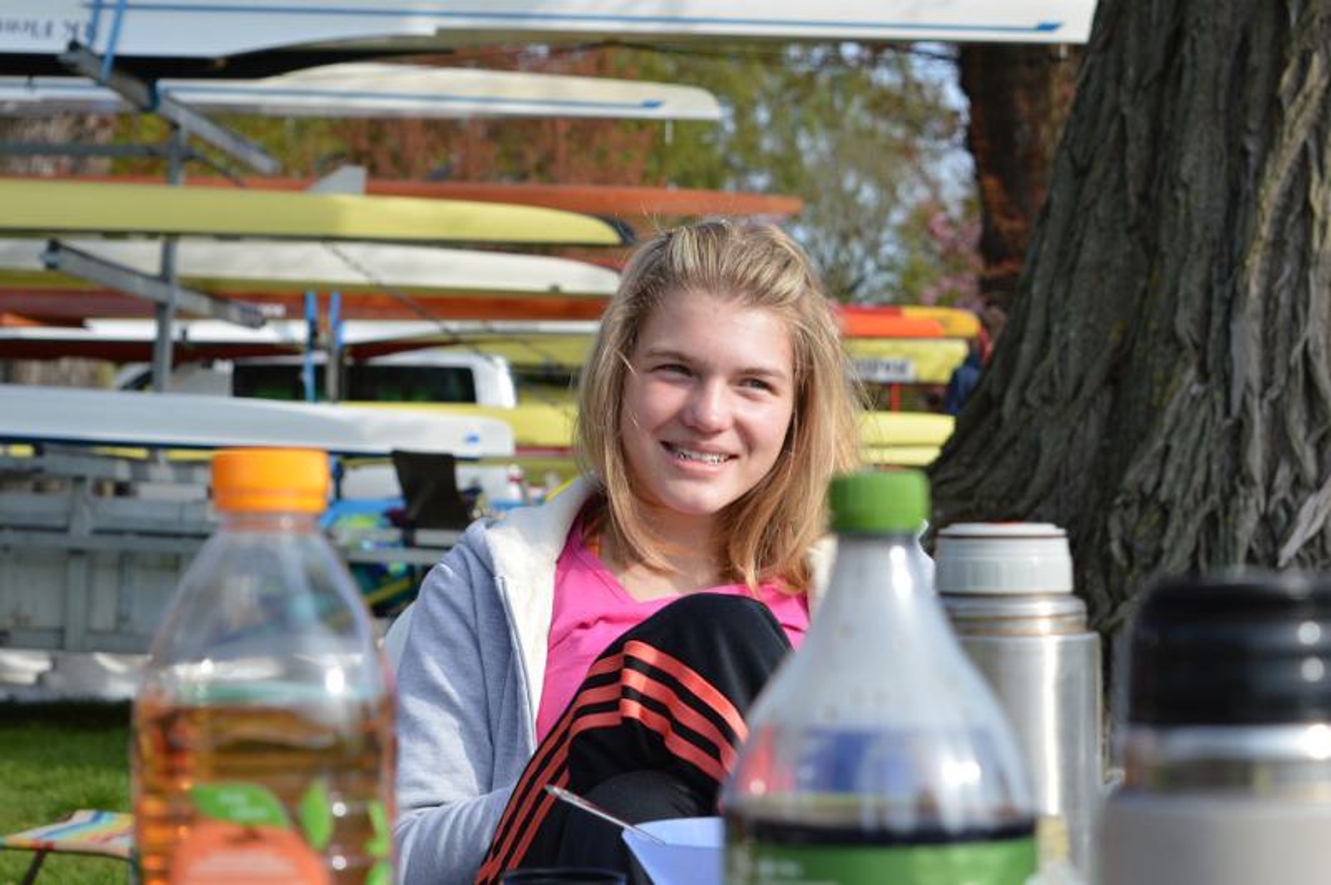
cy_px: 442
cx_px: 666
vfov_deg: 16.5
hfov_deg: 24.6
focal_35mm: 82
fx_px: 3048
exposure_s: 1/200
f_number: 7.1
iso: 100
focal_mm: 55
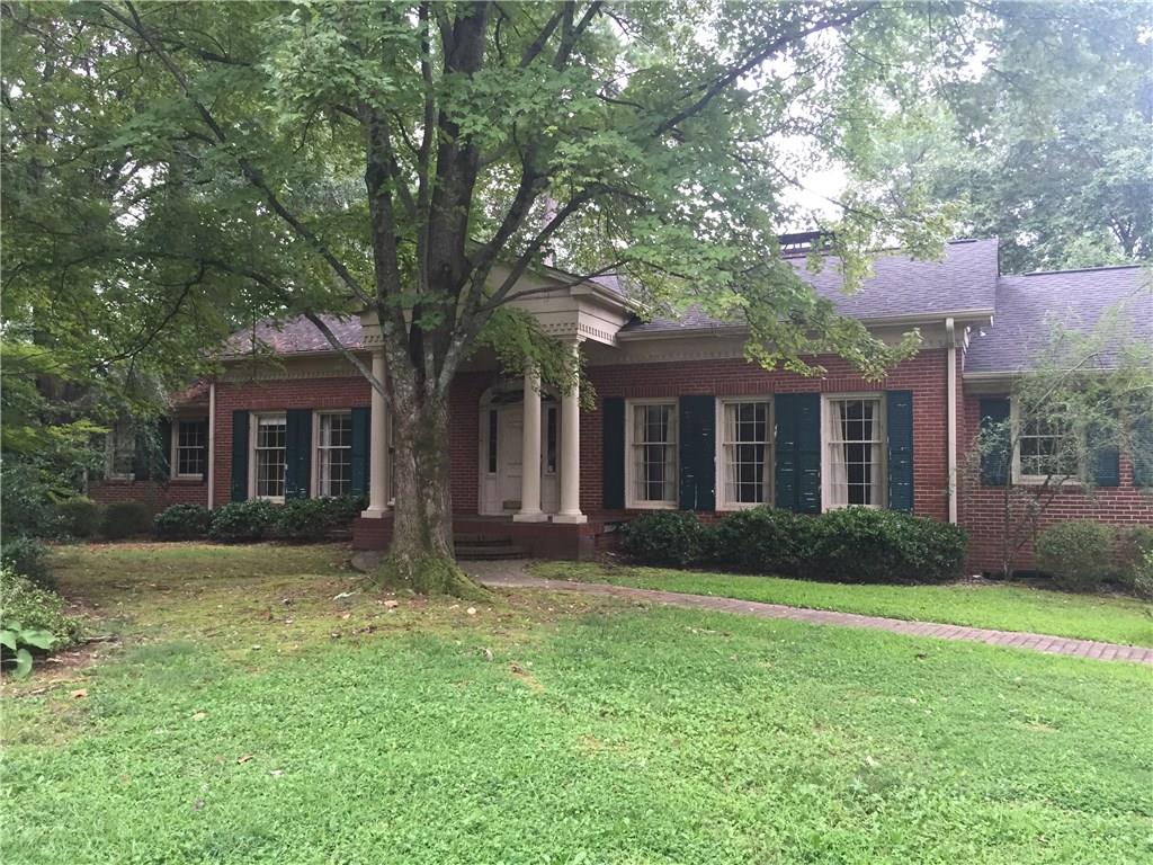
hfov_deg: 61.7
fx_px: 966
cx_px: 576
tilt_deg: +1.7
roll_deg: -0.8
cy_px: 432
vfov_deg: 48.2
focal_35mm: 29
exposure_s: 1/30
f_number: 2.2
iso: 50
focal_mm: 4.15
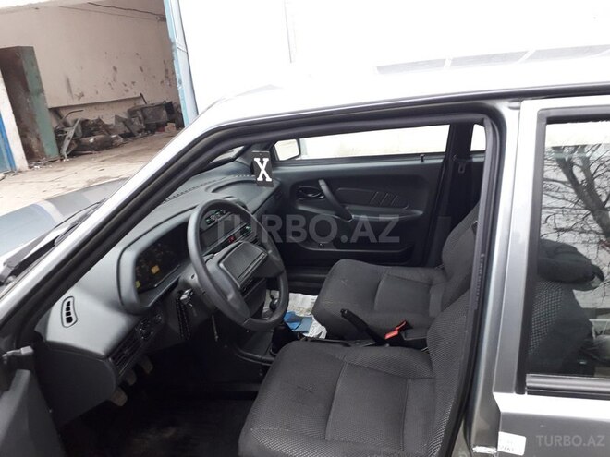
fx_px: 476
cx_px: 305
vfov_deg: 51.4
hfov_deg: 65.3
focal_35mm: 27
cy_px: 228
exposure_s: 1/25
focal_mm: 3.6
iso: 160
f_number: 1.9
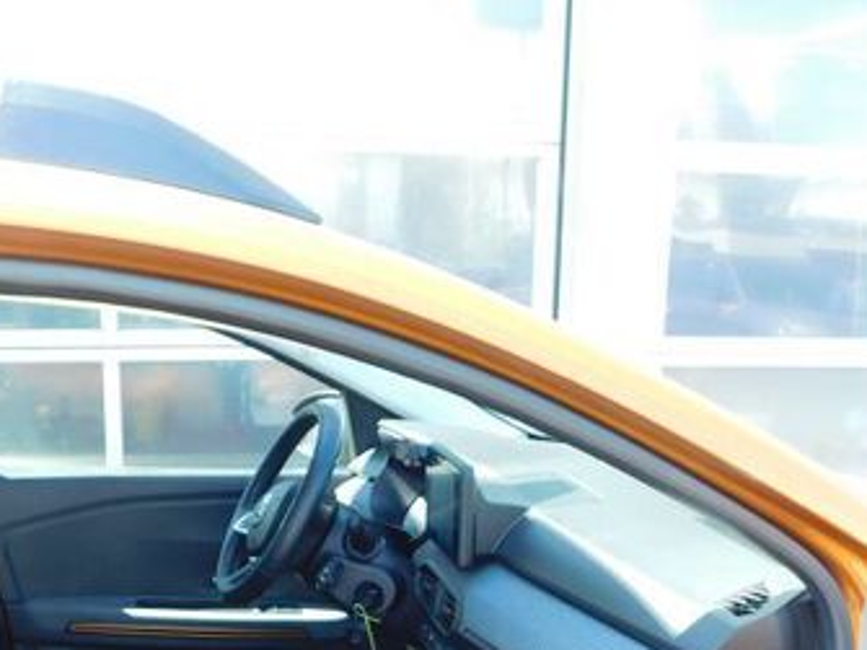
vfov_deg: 24.9
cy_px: 691
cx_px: 365
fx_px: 1377
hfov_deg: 34.9
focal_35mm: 55
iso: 125
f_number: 3
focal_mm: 4
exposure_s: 1/60
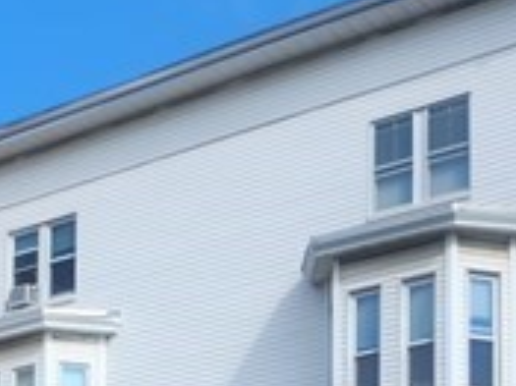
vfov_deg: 13.5
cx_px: 59
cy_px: 625
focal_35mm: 101
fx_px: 1505
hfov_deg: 19.1
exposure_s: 1/654
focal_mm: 6.4
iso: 12
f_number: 1.8
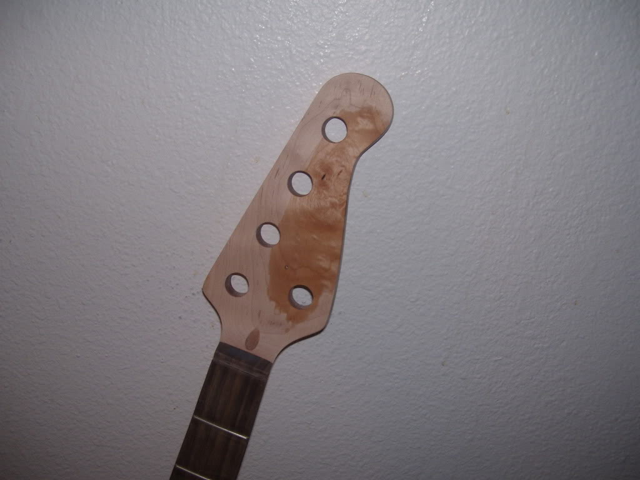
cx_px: 320
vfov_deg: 38.7
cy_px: 240
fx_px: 684
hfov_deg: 50.1
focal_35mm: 37
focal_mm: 6
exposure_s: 1/60
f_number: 2.7
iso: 80
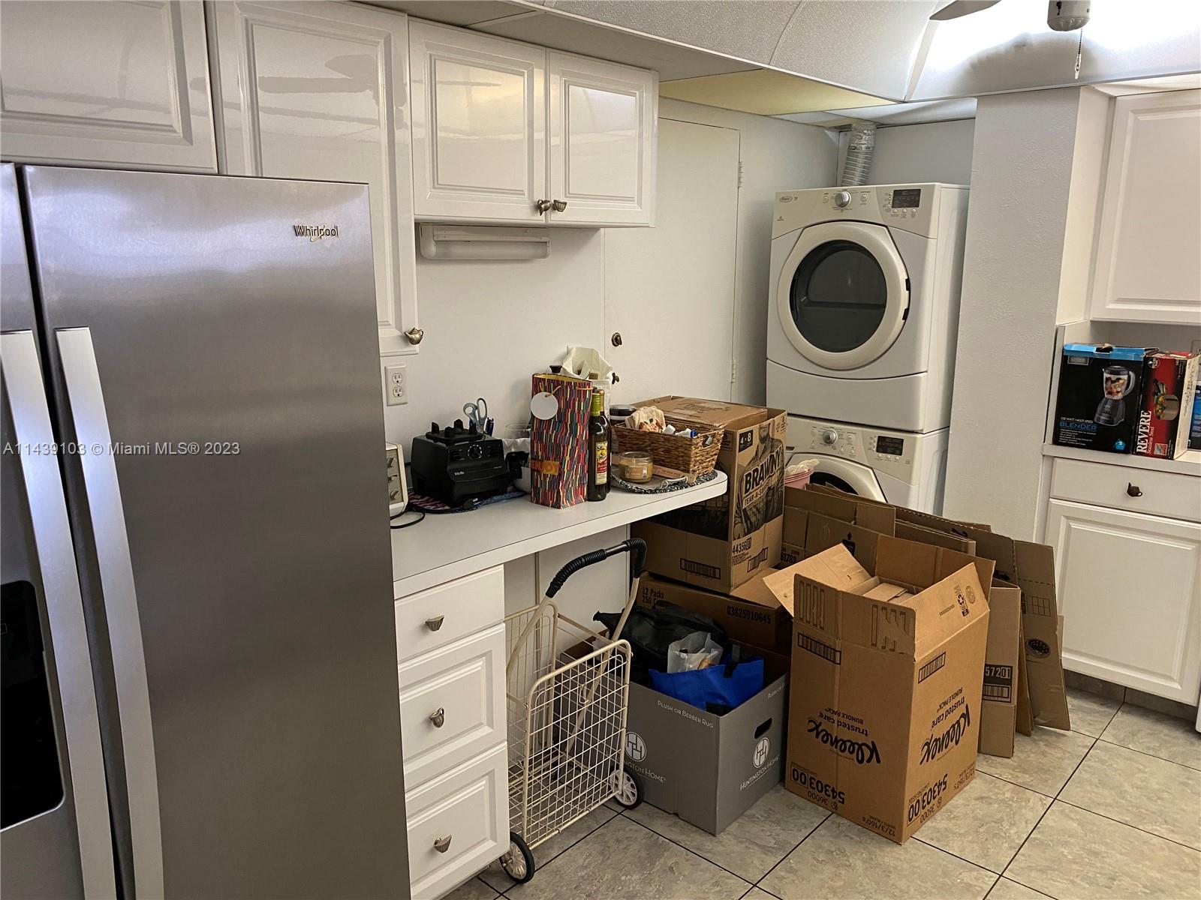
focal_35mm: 26
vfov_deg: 53.1
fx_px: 902
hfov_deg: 67.3
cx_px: 600
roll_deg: -0.9
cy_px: 450
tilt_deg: -12.5
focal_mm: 4.25
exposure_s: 1/60
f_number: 1.8
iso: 200
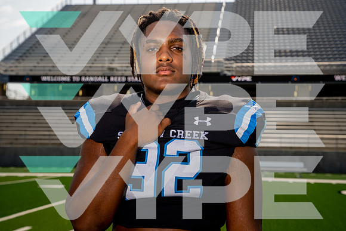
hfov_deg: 33.4
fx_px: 577
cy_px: 116
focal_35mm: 60
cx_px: 173
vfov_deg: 22.6
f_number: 7.1
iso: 100
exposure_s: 1/250
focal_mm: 60
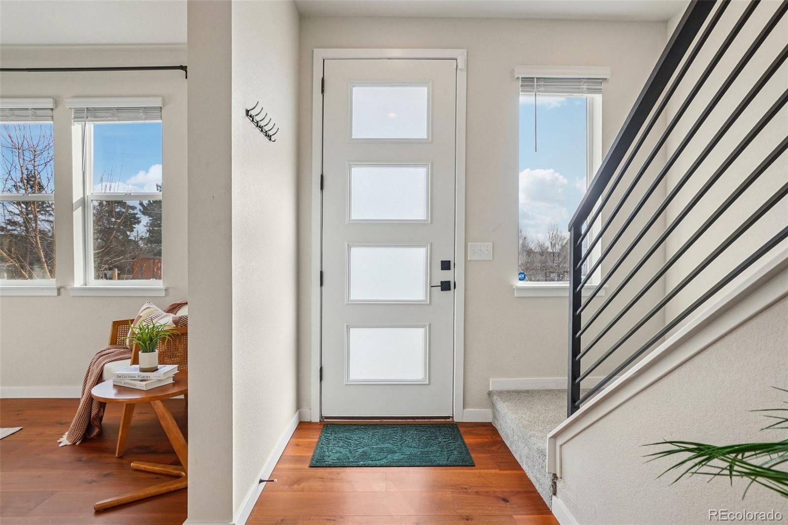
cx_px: 394
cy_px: 262
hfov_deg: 90.0
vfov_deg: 67.4
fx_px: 394
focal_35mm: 18
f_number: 8
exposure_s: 1/60
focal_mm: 12
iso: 100
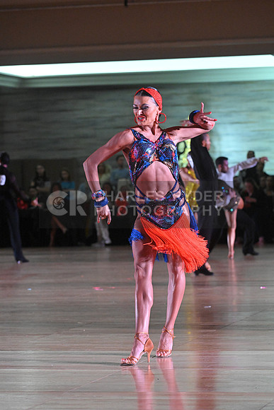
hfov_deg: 9.5
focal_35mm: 145
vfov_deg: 14.2
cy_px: 205
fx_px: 1654
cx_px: 137
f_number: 6.3
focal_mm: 145
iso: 6400
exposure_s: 1/400
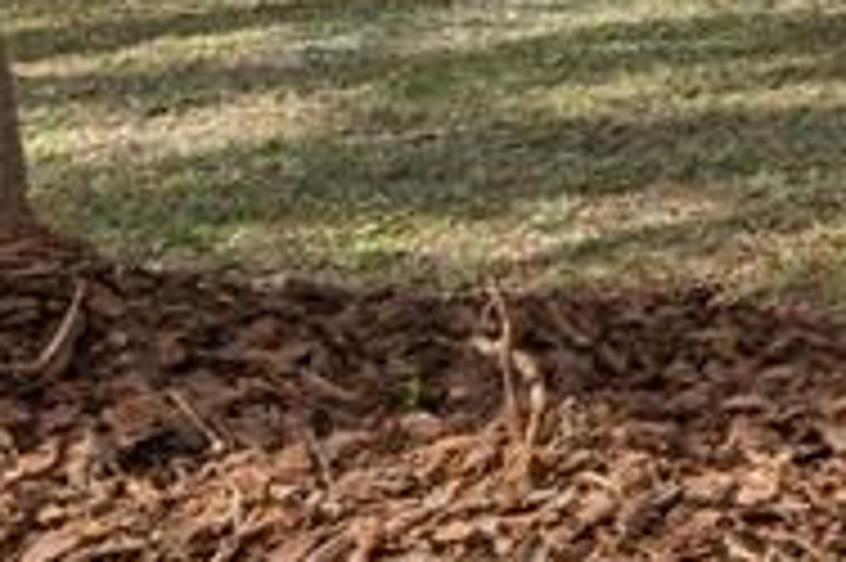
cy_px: -463
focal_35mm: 98
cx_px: 1962
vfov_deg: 12.6
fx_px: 2301
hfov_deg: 14.6
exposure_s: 1/320
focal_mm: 12
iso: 320
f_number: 8
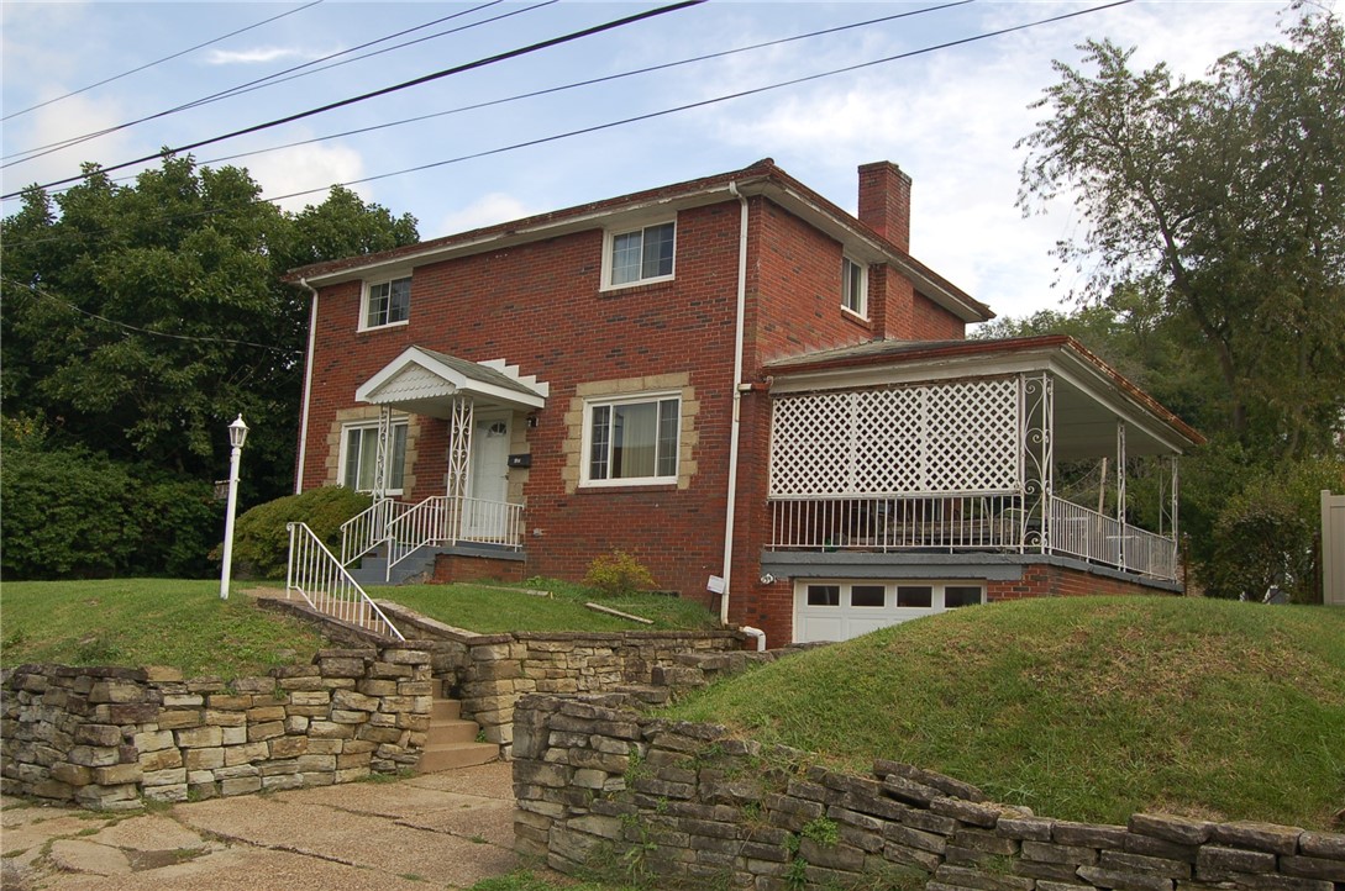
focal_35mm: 30
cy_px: 446
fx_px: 1119
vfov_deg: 43.5
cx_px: 672
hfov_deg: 62.0
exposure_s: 1/250
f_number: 8
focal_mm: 20
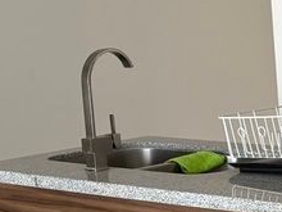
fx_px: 1157
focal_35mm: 142
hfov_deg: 13.2
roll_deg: +3.1
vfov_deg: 10.4
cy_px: 162
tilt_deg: -8.9
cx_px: 414
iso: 80
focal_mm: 5.96
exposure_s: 1/121
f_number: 1.6
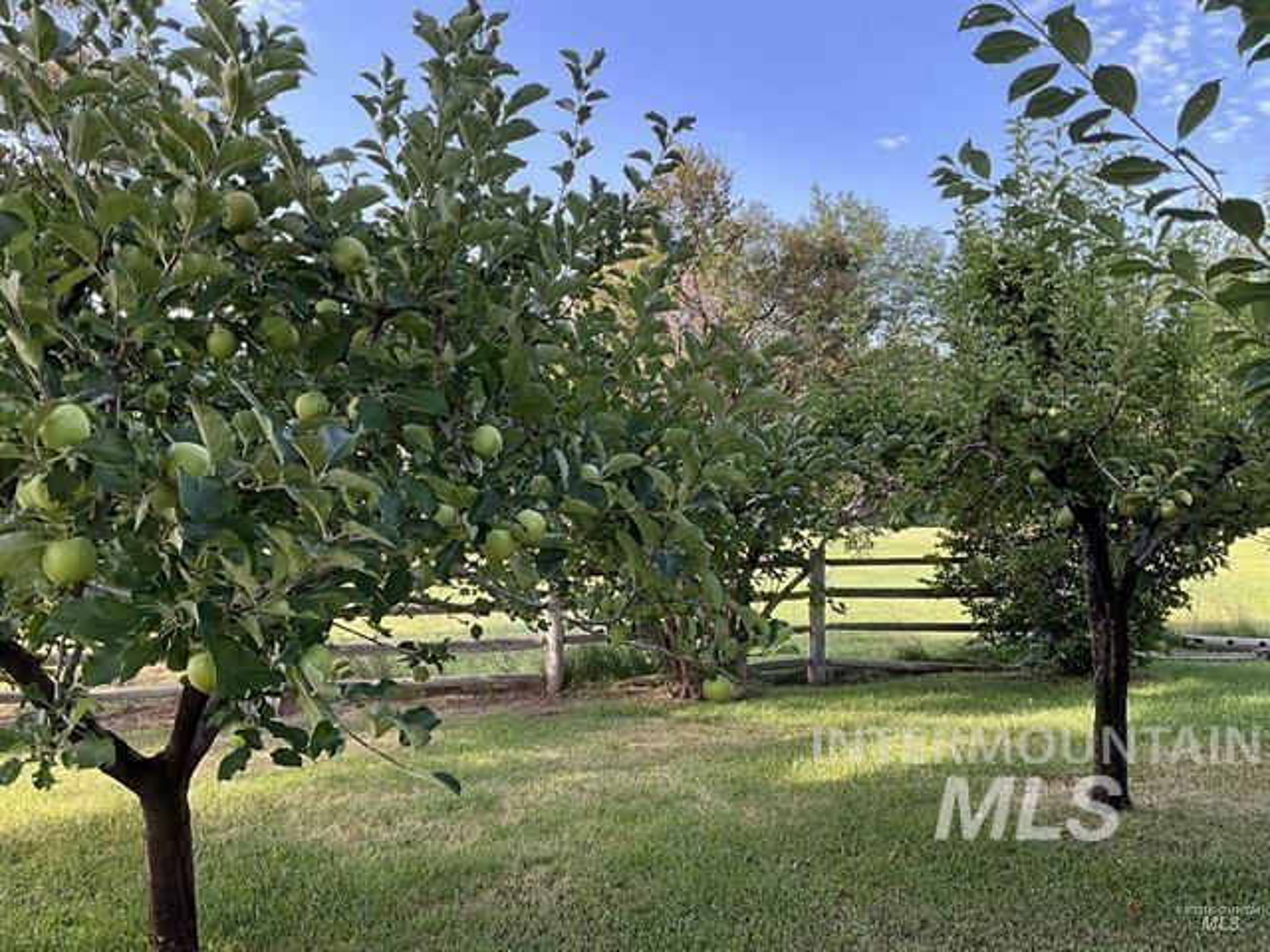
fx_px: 1064
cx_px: 635
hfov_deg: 61.7
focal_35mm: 29
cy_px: 476
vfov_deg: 48.2
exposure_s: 1/165
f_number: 1.8
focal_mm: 3
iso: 32
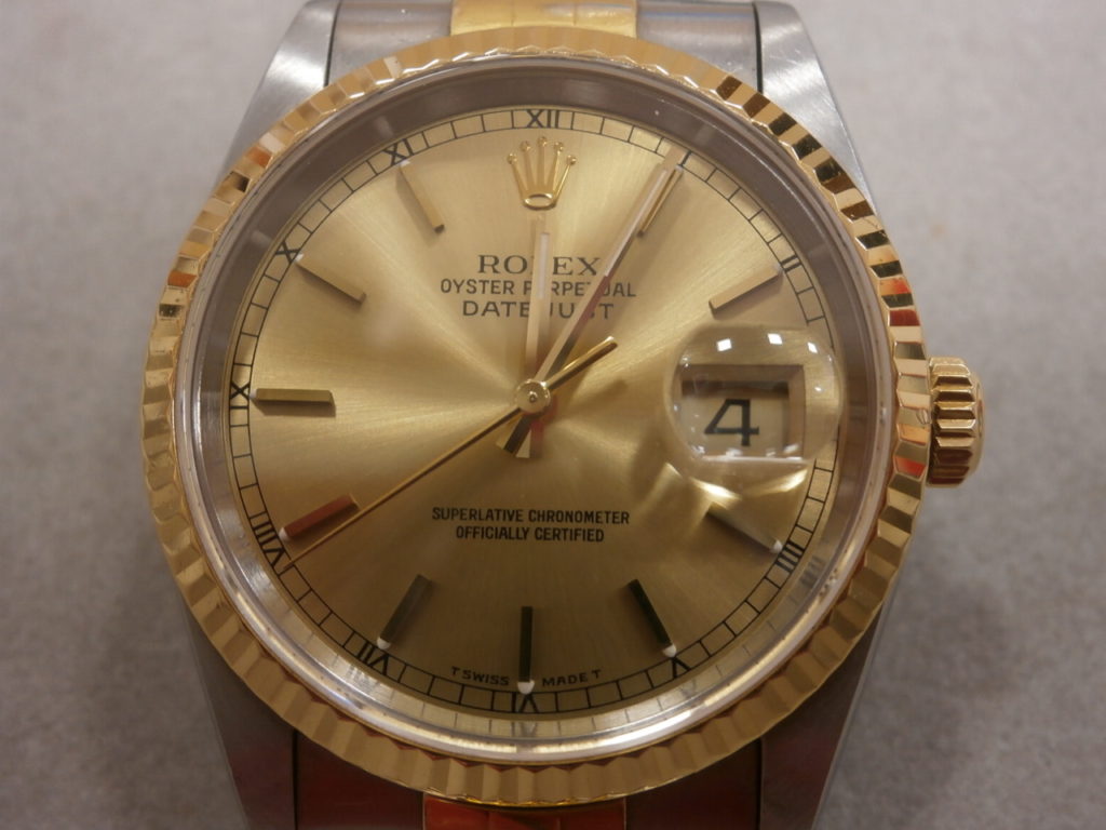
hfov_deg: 40.4
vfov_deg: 30.9
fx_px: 1502
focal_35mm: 47
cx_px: 553
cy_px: 415
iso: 125
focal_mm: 8.3
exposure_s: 1/40
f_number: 3.4
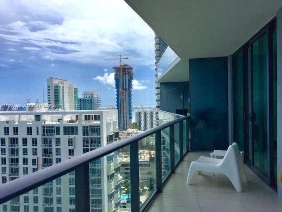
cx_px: 141
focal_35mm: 29
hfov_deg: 61.7
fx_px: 236
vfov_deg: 48.2
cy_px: 106
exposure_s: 1/2639
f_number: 2.2
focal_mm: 4.15
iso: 32
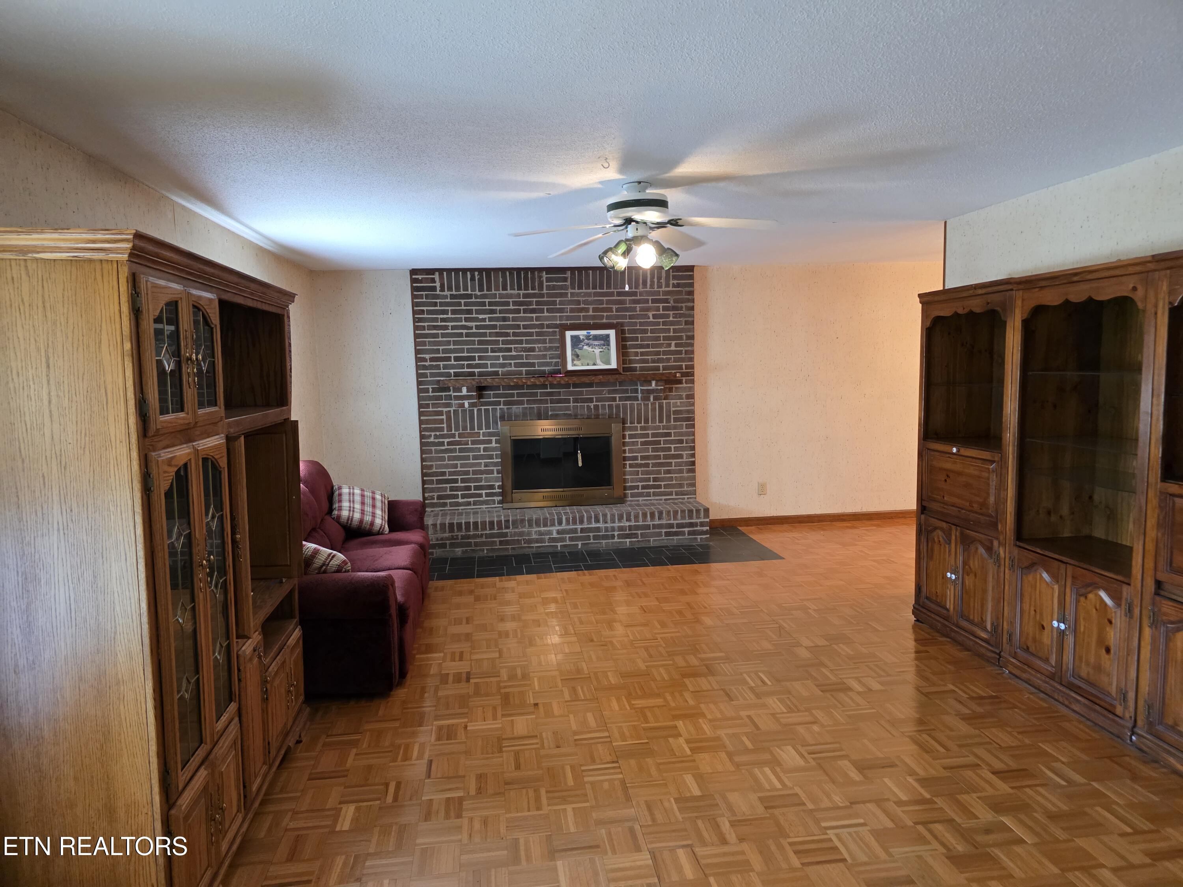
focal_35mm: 23
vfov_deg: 58.9
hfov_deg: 73.9
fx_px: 786
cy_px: 444
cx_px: 592
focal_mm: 6.3
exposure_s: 1/120
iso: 640
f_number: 1.7
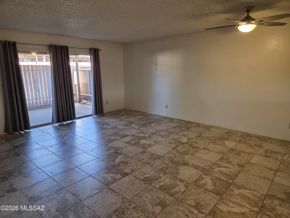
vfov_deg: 58.9
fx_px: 193
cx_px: 145
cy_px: 109
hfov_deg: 73.9
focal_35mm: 23
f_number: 1.8
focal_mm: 5.4
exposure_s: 1/120
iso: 250
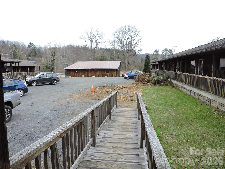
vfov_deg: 56.8
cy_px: 84
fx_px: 156
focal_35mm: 24
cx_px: 112
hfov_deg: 71.6
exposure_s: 1/500
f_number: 3
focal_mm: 4.3
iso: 100
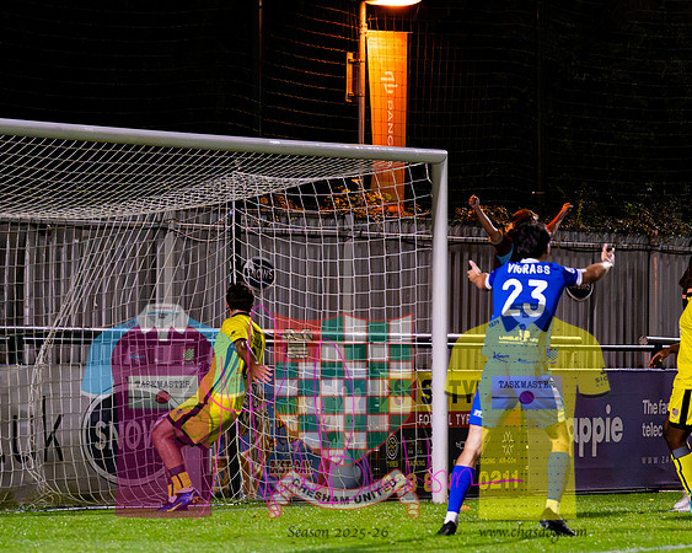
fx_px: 5776
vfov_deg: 5.5
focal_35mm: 282
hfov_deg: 6.8
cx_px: 114
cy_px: 385
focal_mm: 120
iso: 6400
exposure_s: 1/1250
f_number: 2.8
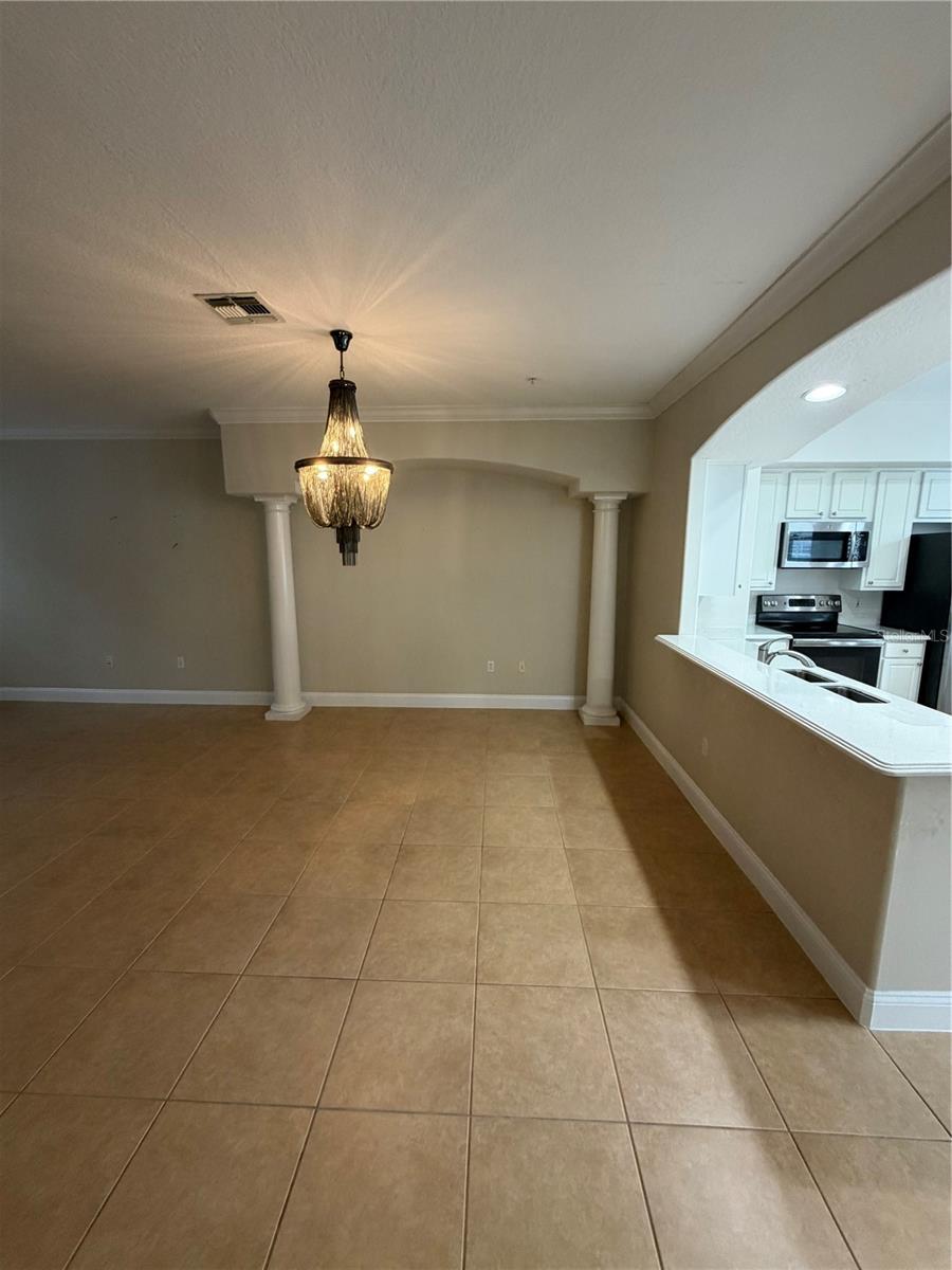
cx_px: 476
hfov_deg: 85.7
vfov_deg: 102.1
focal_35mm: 14
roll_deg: -0.6
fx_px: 513
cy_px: 635
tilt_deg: -7.9
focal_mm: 2.22
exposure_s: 1/60
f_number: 2.2
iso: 250
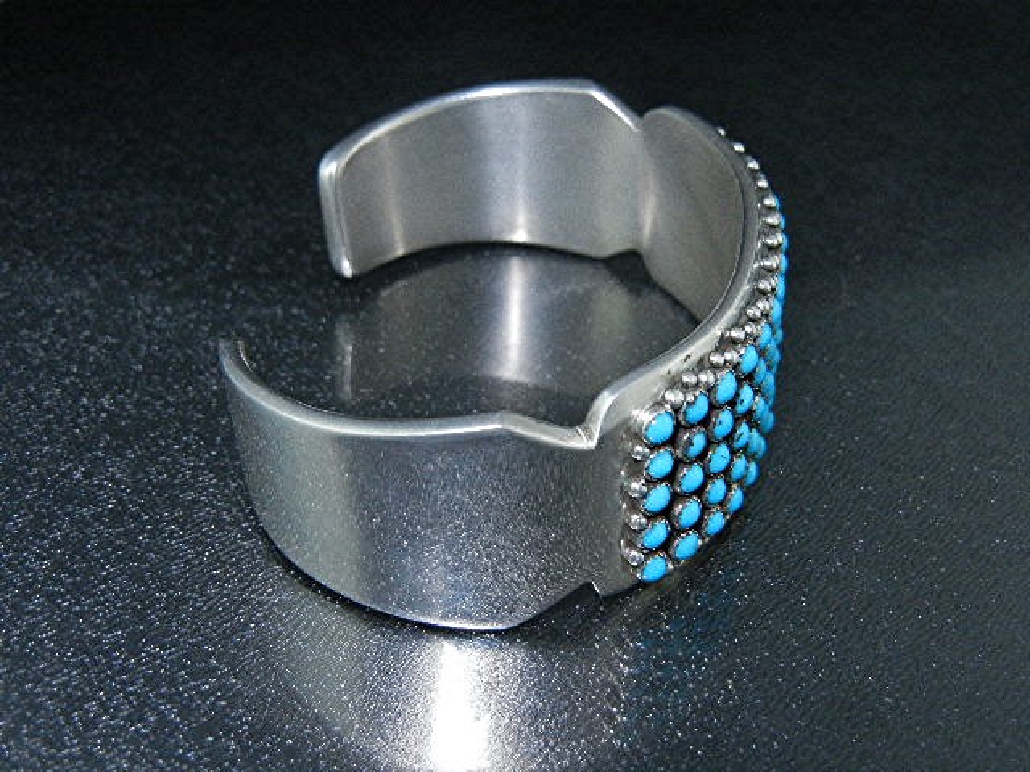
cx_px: 515
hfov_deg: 42.1
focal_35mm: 45
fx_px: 1339
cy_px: 386
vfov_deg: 32.2
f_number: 7.6
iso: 575
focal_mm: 8.1
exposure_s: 1/30
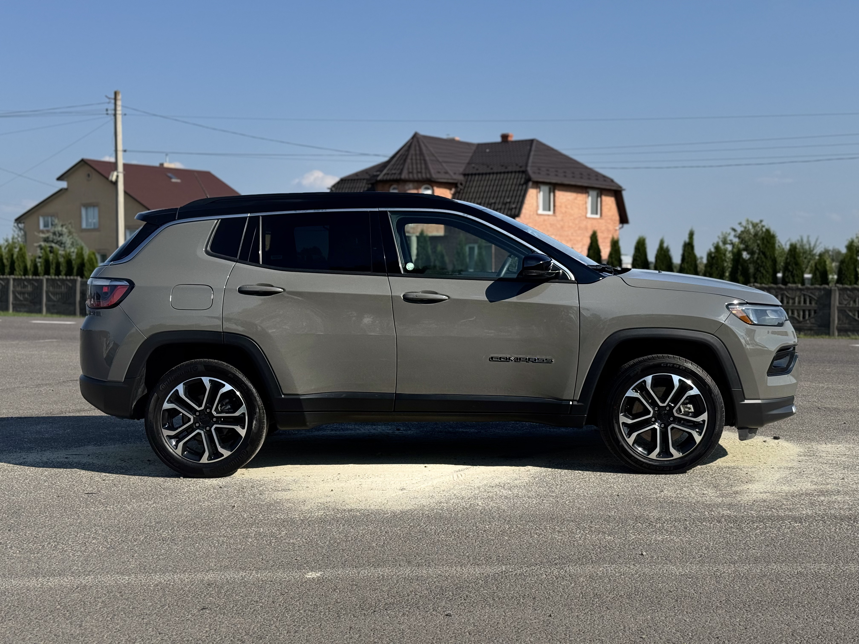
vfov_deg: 30.3
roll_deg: -0.5
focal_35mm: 48
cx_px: 430
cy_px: 322
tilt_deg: -2.7
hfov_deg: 39.7
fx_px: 1191
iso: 64
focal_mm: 6.76
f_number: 1.78
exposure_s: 1/5848
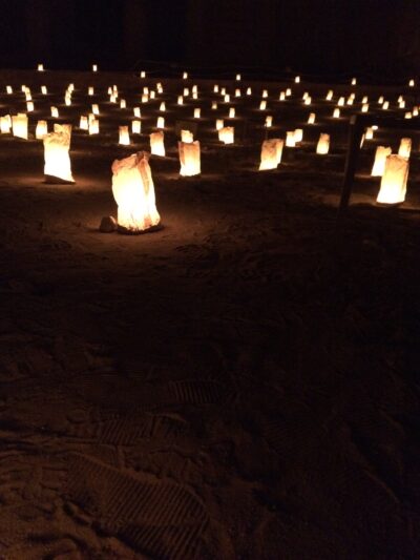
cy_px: 280
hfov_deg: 46.8
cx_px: 210
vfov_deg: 60.0
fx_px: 485
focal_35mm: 30
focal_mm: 4.12
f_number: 2.2
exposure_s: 1/15
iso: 2500
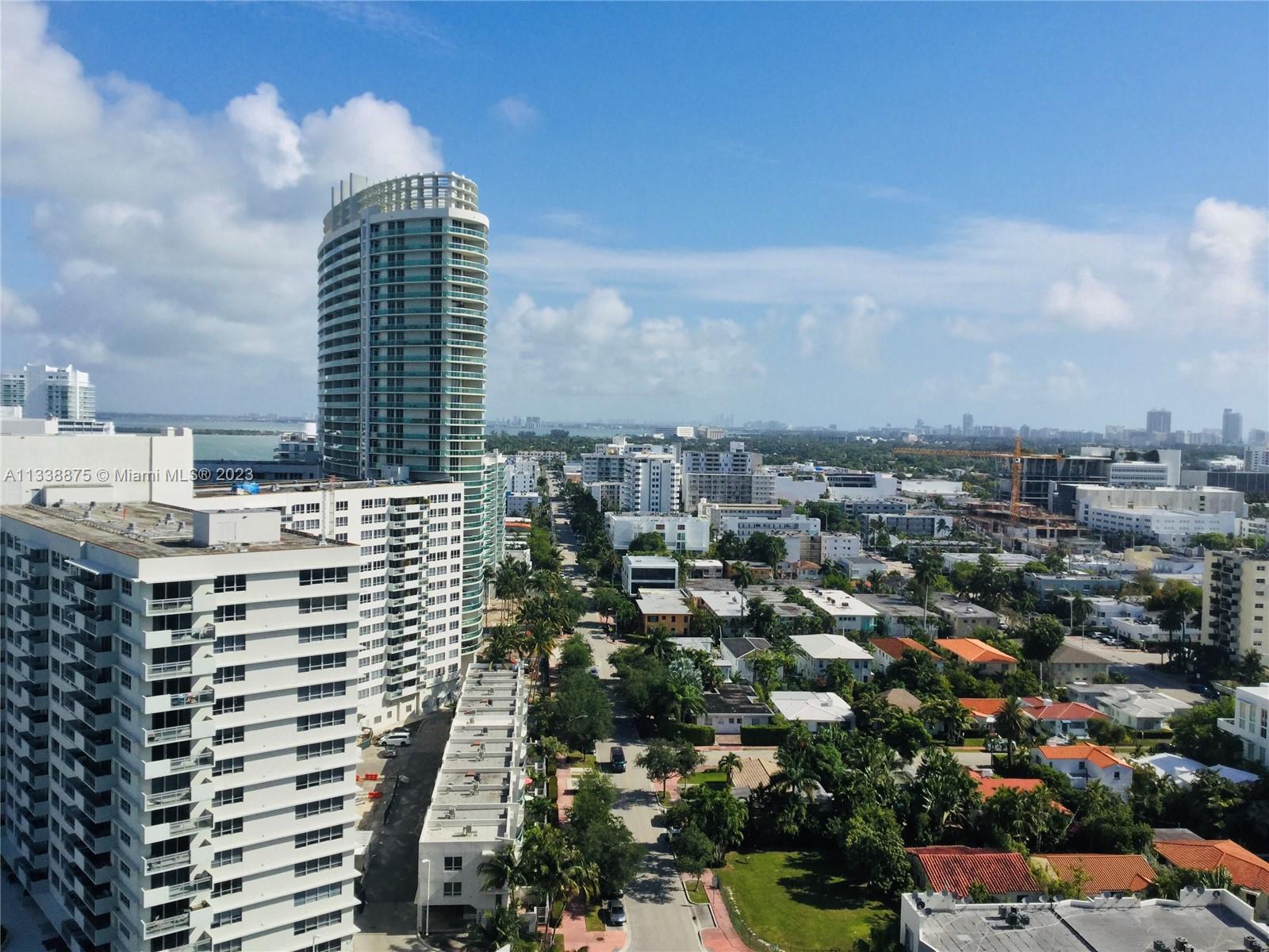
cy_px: 476
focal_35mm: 31
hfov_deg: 58.4
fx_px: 1136
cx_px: 634
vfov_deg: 45.4
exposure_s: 1/2146
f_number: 2.4
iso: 25
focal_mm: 3.3
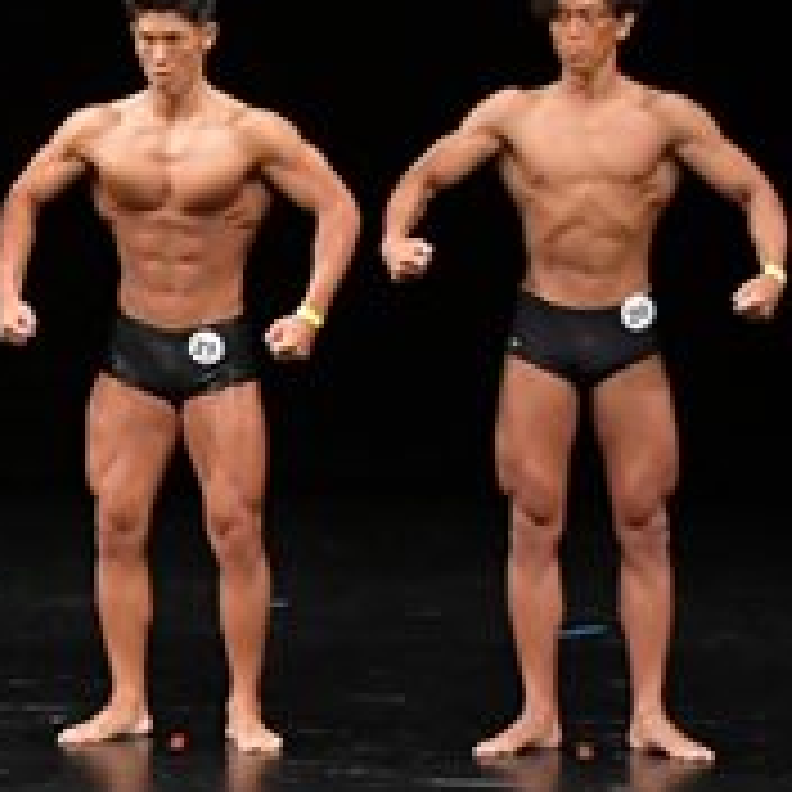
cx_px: -659
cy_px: 288
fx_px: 9862
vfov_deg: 4.6
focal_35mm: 381
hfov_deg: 4.5
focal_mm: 68
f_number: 5.6
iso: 3200
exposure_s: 1/400
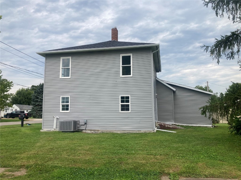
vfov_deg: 49.7
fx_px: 195
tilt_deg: +8.9
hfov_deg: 63.4
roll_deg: -0.1
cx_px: 120
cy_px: 90
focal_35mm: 28
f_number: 1.8
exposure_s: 1/1473
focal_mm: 3.99
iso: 20
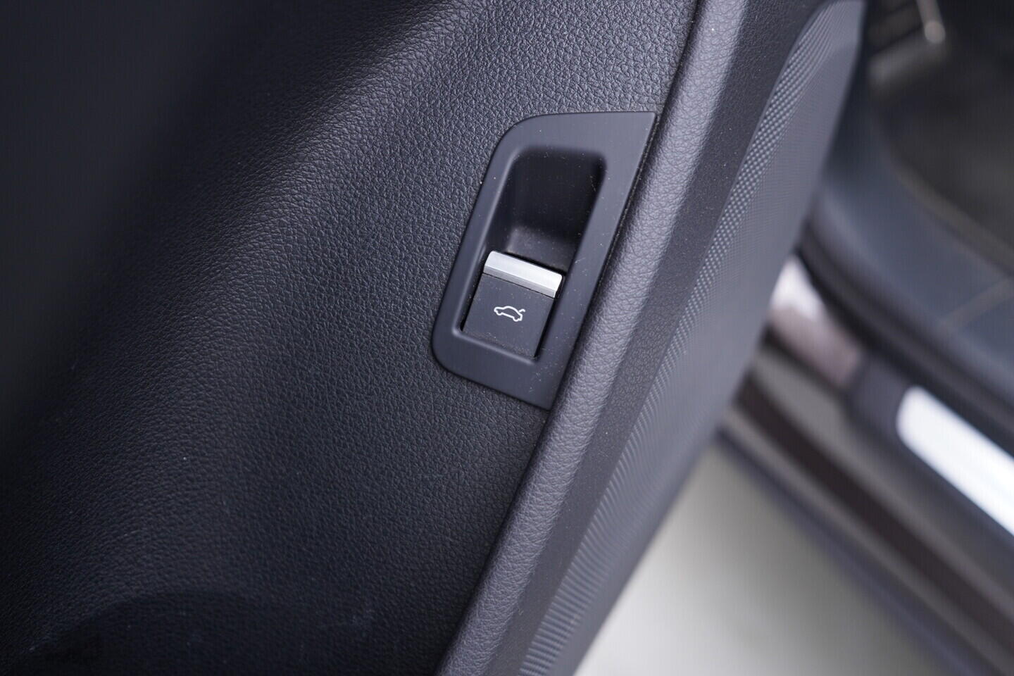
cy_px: 338
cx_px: 507
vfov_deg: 36.9
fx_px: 1014
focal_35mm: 36
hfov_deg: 53.1
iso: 250
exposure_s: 1/40
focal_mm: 24
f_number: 2.8
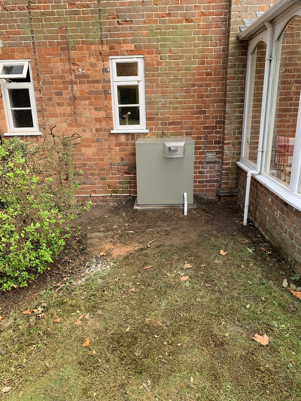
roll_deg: +1.8
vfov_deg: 67.3
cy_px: 200
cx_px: 150
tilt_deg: -16.1
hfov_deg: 53.1
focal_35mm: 26
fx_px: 301
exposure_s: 1/121
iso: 50
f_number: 1.8
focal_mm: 4.25
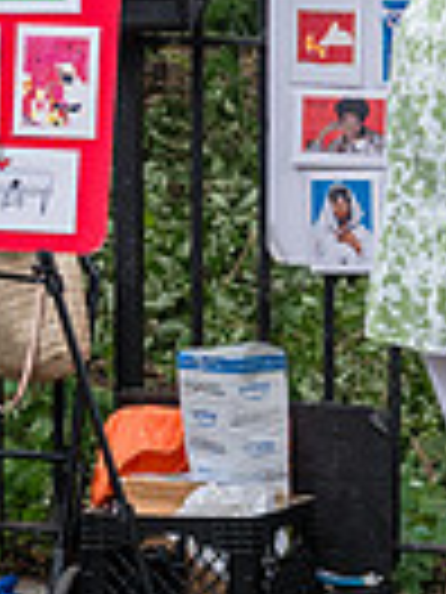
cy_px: -60
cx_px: 755
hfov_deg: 5.2
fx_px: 4896
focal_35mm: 285
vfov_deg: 6.9
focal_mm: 58
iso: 500
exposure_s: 1/400
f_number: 4
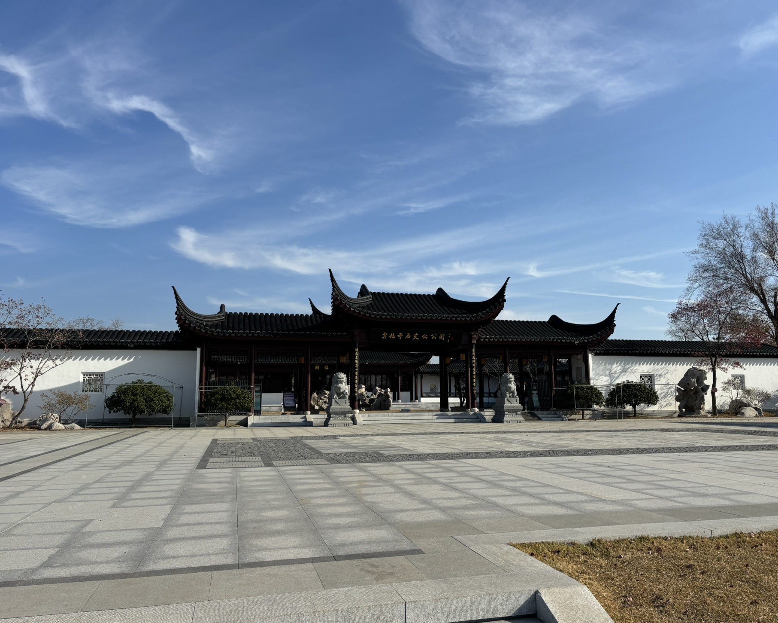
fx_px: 645
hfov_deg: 62.1
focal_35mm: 28
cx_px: 418
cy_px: 314
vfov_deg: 51.5
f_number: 1.6
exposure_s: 1/4255
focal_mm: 5.96
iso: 50
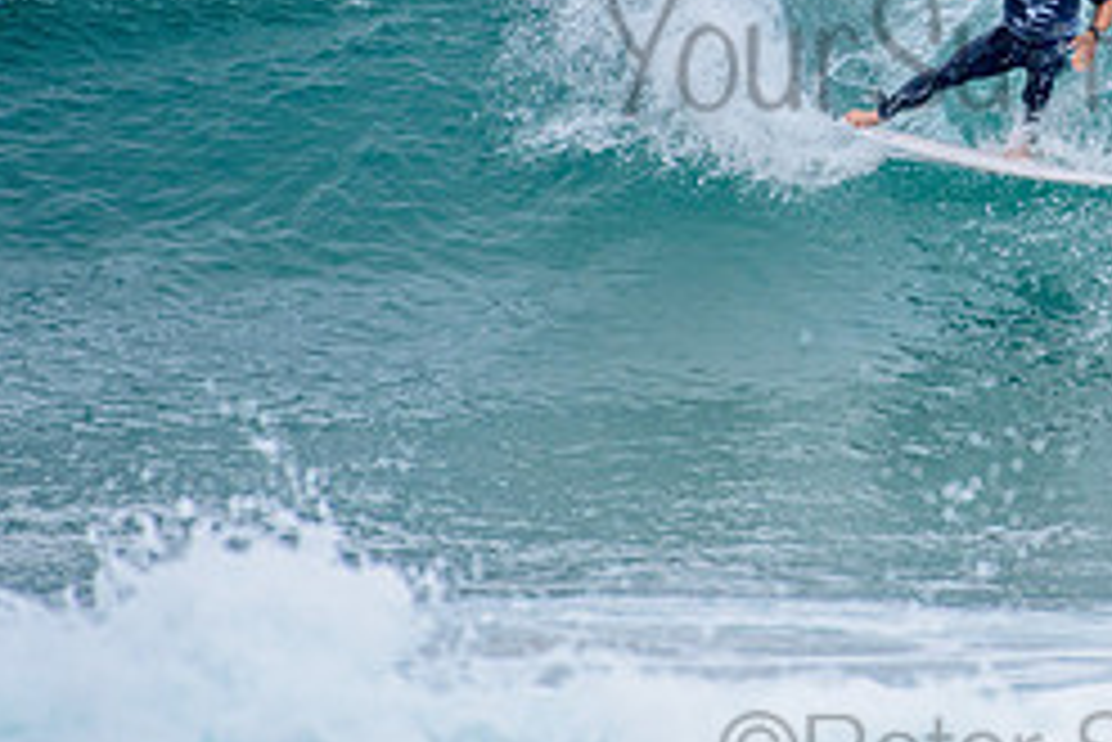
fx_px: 36283
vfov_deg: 1.2
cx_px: 1067
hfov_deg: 1.8
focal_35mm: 1174
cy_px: 7
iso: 280
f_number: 5.6
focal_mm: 500
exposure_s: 1/2000
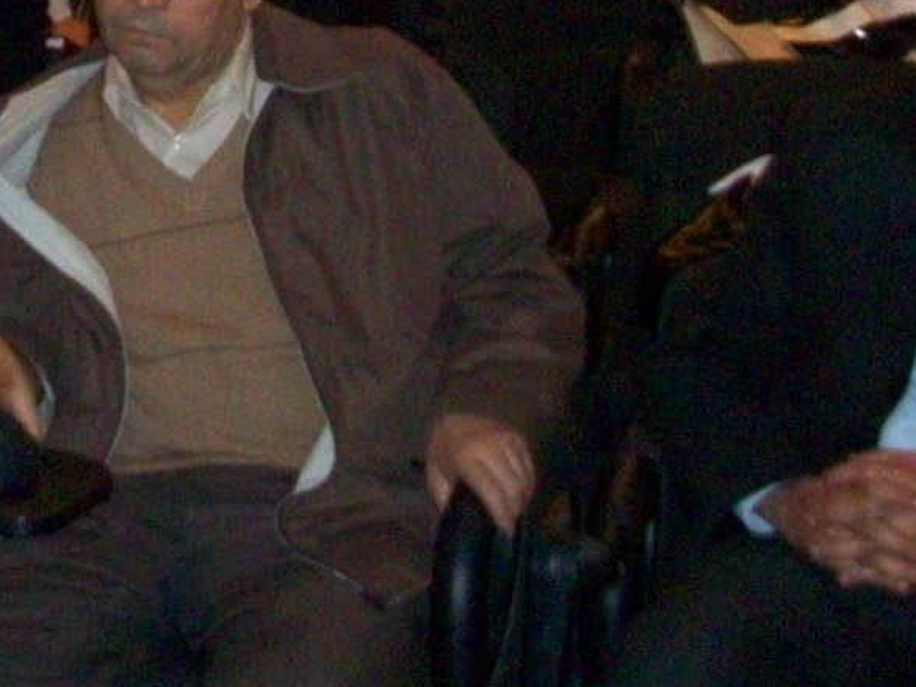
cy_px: -147
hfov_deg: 16.3
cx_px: 99
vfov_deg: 12.2
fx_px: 3150
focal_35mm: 119
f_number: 2.8
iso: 320
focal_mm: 5.7
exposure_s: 1/60
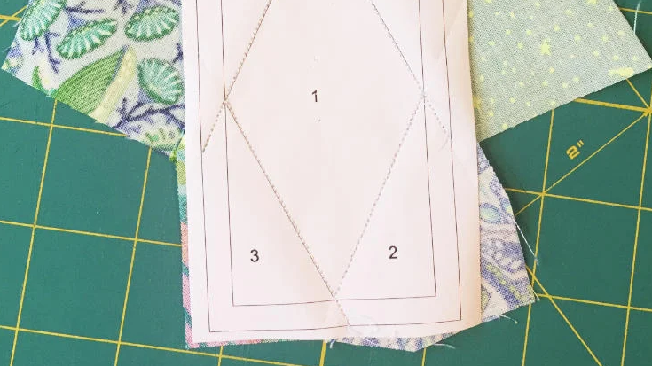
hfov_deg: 47.4
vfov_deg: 27.0
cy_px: 56
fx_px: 743
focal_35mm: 43
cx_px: 327
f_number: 2.2
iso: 64
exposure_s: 1/33
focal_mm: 4.2
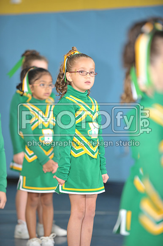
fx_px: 1360
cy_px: 123
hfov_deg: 6.9
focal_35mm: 200
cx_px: 82
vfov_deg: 10.3
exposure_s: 1/100
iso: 500
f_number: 2.8
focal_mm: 200
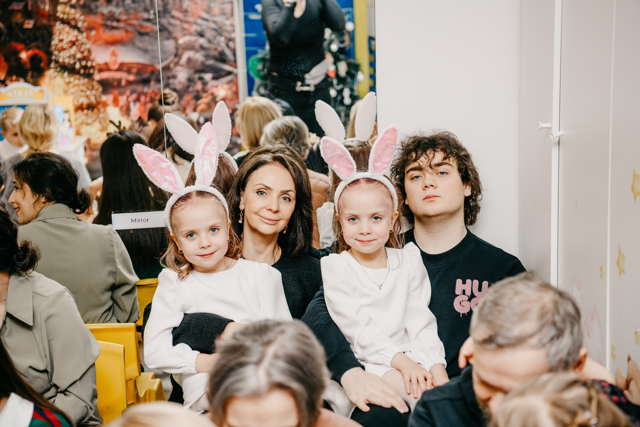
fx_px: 1244
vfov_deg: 19.5
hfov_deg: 28.8
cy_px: 214
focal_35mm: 70
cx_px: 320
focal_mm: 70
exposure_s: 1/160
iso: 250
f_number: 4
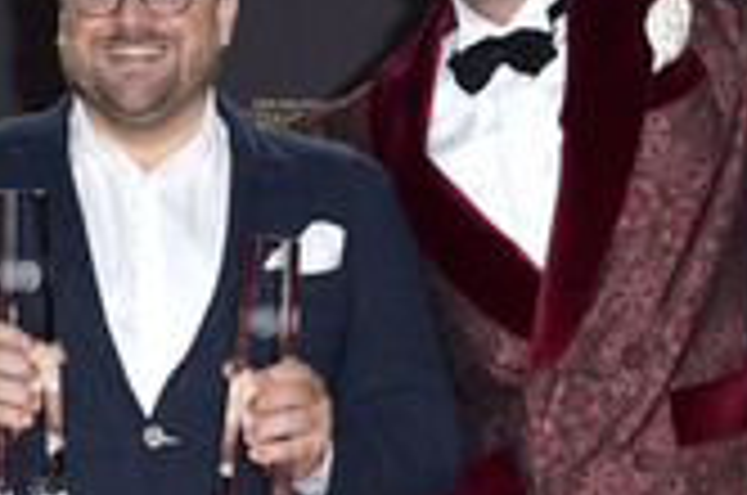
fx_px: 4059
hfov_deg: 10.5
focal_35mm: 196
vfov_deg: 7.0
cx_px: 389
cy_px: 216
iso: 1250
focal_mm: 72
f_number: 5.6
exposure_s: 1/250
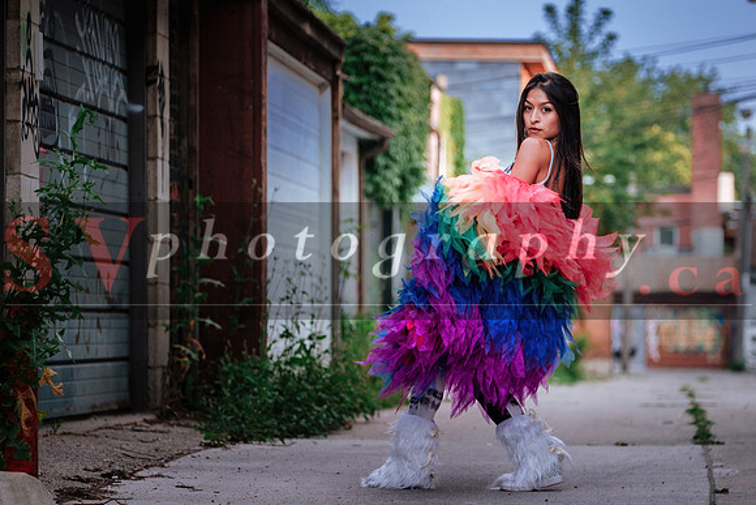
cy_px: 296
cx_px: 425
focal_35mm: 176
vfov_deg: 7.8
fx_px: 3688
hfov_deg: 11.7
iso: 400
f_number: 2.8
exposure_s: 1/500
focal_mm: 98.2
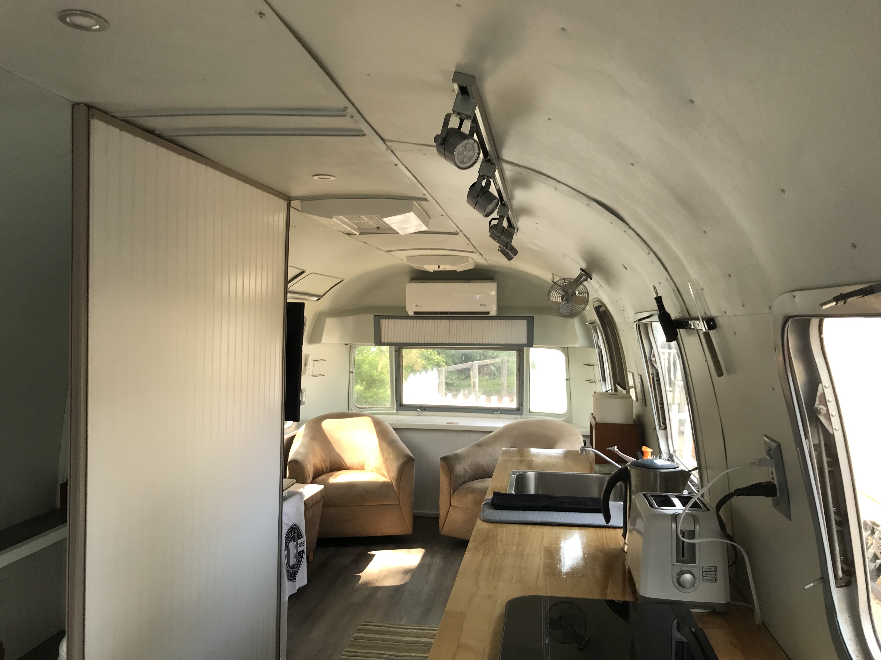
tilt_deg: +1.2
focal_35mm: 28
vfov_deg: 49.7
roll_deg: -0.8
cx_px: 440
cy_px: 330
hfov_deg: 63.4
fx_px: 713
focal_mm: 3.99
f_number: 1.8
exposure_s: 1/120
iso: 32
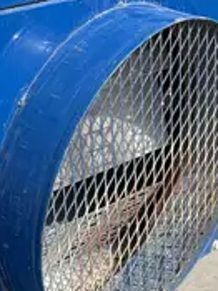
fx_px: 916
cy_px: 124
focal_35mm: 109
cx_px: -107
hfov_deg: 12.9
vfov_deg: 18.0
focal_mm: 5.96
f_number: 1.6
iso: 50
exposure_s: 1/1587
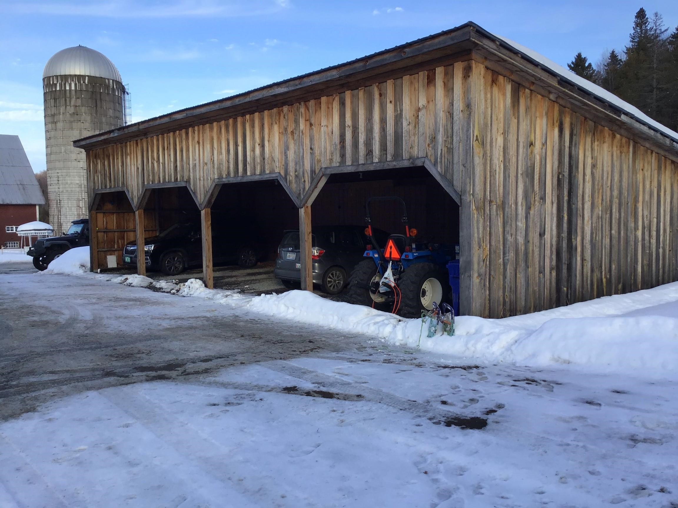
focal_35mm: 31
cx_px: 339
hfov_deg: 58.4
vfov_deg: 45.4
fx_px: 607
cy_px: 254
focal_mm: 3.3
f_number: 2.4
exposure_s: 1/463
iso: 25
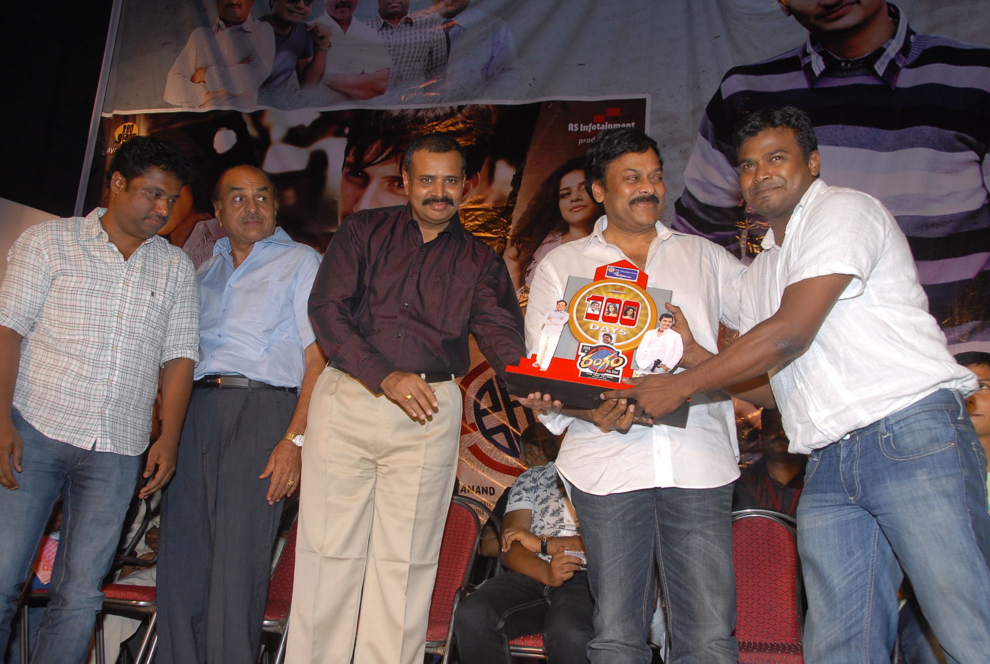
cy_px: 332
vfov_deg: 40.1
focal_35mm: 33
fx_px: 909
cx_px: 495
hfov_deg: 57.1
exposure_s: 1/125
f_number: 6.3
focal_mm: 22
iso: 320
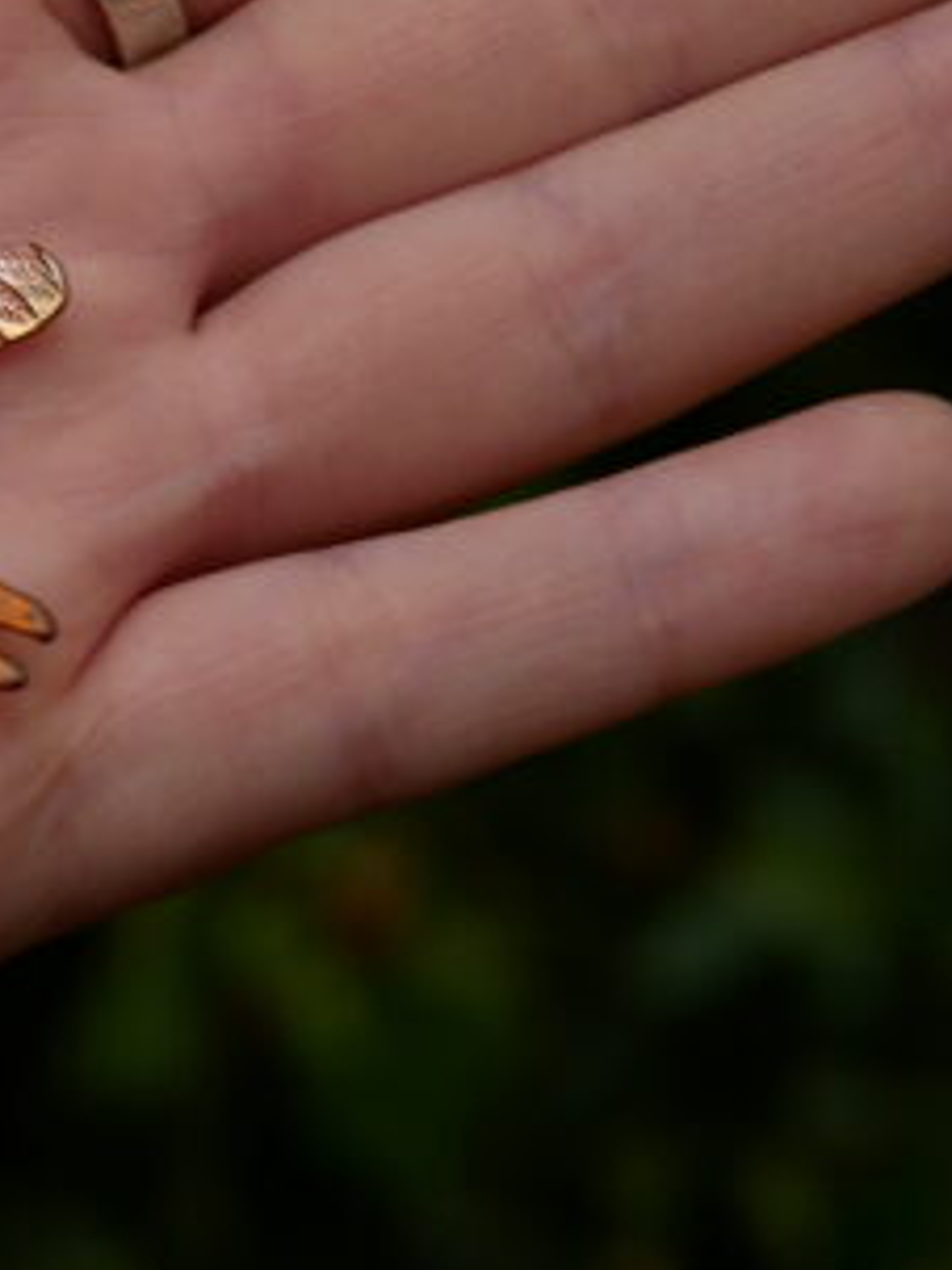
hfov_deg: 14.4
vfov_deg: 19.8
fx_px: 3633
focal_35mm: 99
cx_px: -256
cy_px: 459
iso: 200
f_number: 3.2
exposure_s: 1/640
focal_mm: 25
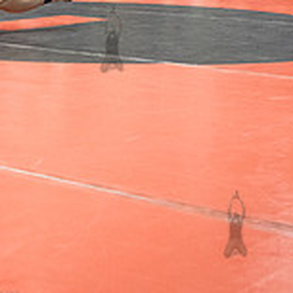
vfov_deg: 14.9
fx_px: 1082
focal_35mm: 113
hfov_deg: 14.5
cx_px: -136
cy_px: -55
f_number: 4
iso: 8000
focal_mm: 35
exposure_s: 1/400
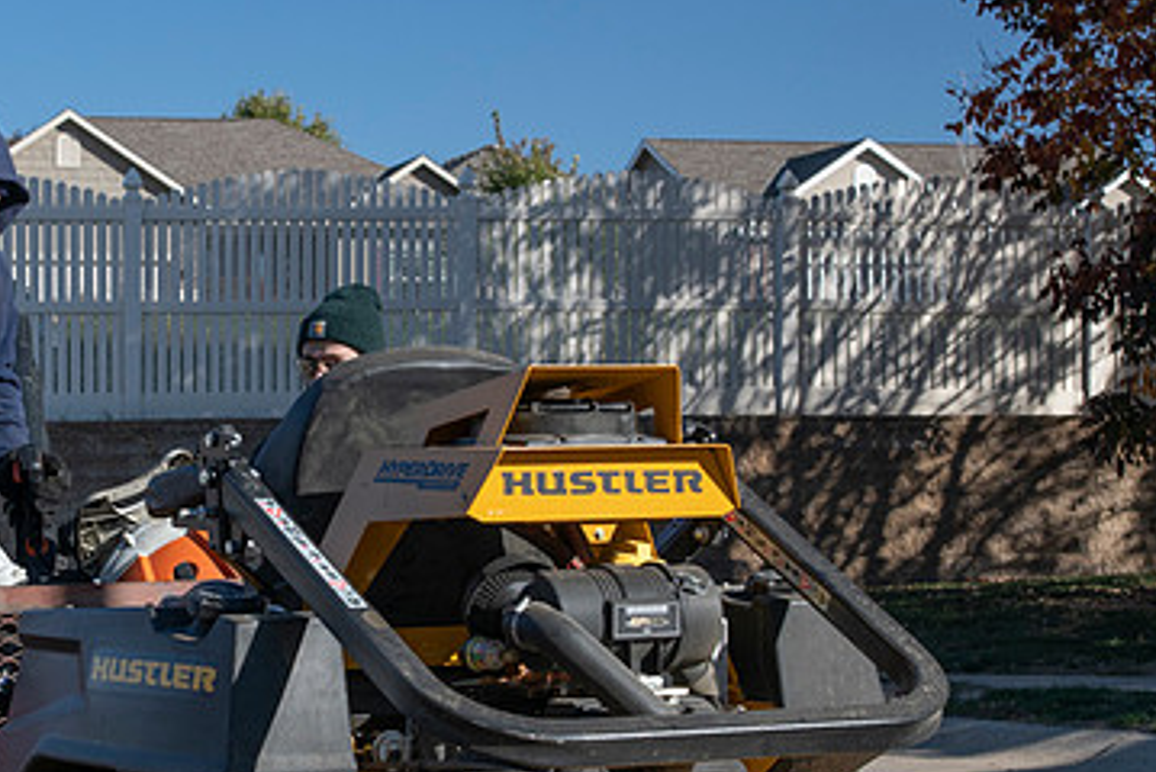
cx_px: 251
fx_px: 3631
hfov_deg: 17.9
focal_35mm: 113
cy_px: 410
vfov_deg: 12.1
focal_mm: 70
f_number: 10
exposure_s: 1/250
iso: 320
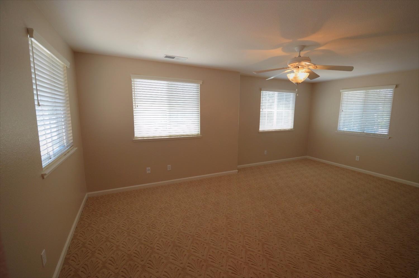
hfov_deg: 100.4
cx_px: 210
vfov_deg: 77.2
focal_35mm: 15
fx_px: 174
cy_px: 139
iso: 400
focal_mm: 10
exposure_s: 1/100
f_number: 4
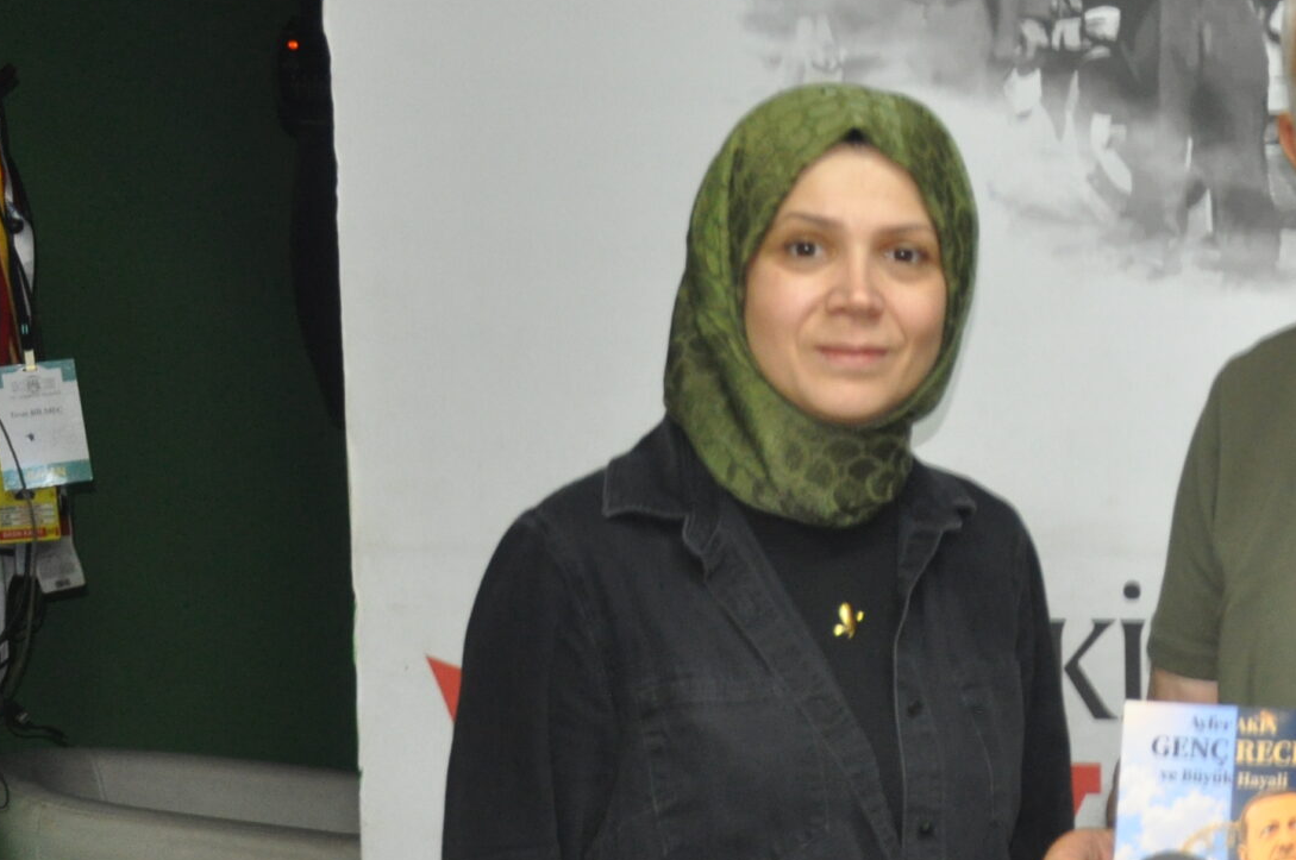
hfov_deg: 20.7
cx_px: 1317
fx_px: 3422
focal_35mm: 95
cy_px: 527
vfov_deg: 14.3
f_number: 4
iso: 800
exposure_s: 1/60
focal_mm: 27
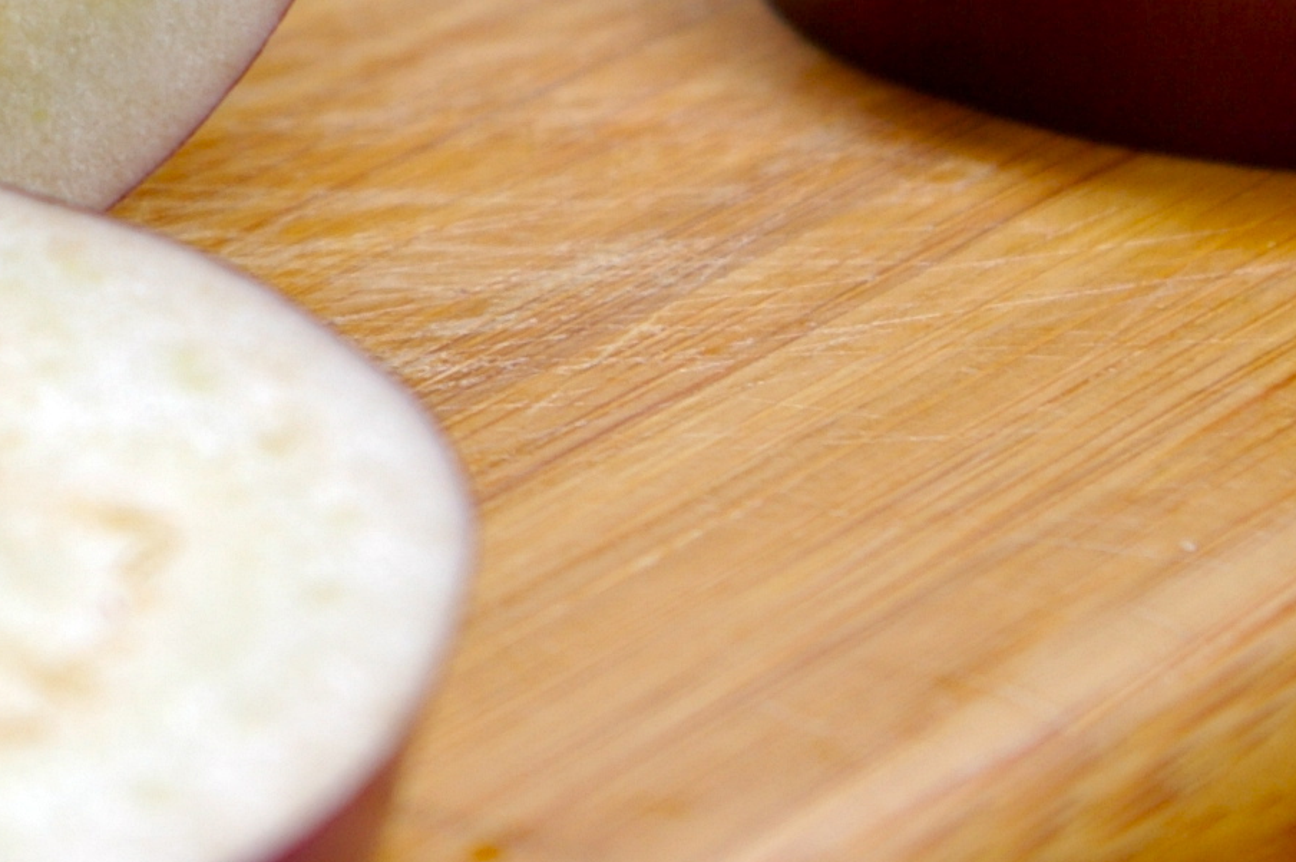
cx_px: -387
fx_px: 8080
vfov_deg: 6.0
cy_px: -367
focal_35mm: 225
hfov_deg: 9.0
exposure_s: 1/90
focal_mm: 45
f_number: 6.7
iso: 200
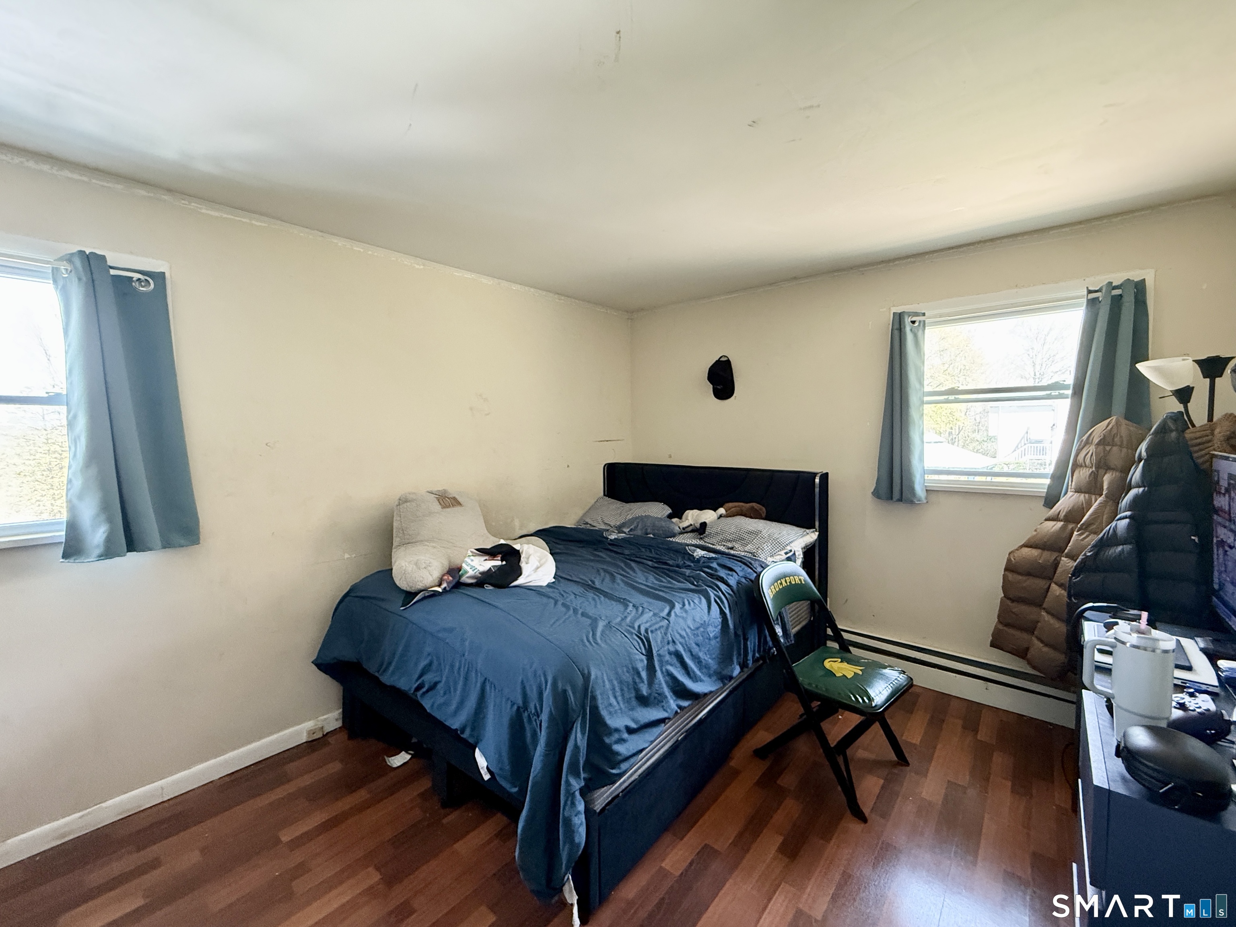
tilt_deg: -3.6
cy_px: 464
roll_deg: +0.0
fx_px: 500
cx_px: 618
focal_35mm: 14
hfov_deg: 102.1
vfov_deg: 85.7
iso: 500
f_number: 2.2
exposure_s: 1/60
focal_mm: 2.22
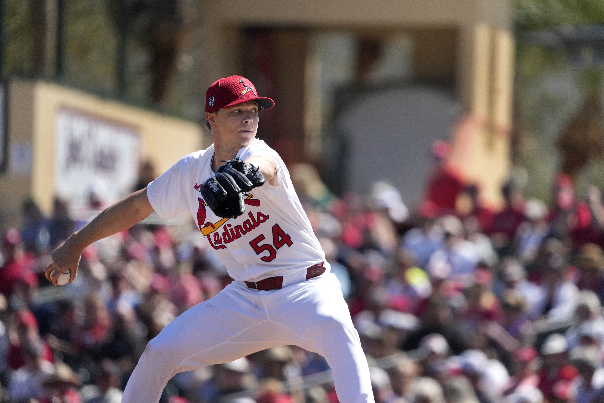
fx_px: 10066
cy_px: 202
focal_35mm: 600
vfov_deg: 2.3
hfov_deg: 3.4
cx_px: 302
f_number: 6.3
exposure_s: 1/3200
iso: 800
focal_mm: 600
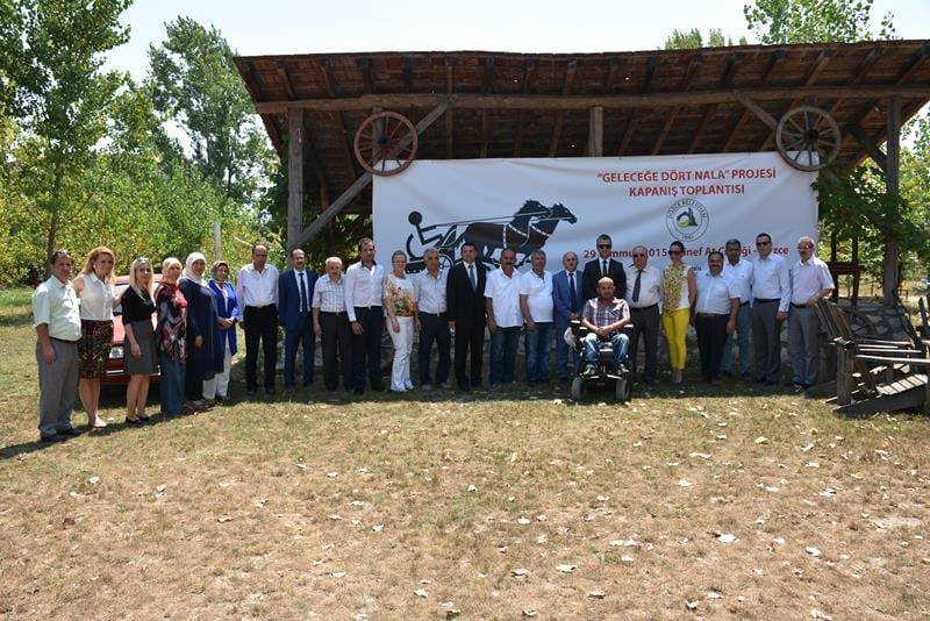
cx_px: 465
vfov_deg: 43.6
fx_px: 775
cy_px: 310
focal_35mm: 30
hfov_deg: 61.9
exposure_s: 1/200
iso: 100
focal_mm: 20
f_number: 7.1
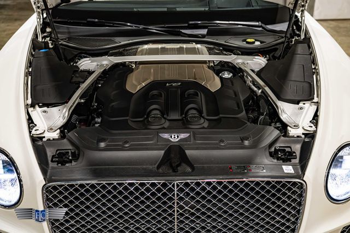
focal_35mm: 46
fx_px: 447
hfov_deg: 42.7
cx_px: 175
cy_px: 116
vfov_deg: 29.3
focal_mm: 46
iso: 1250
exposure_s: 1/125
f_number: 4
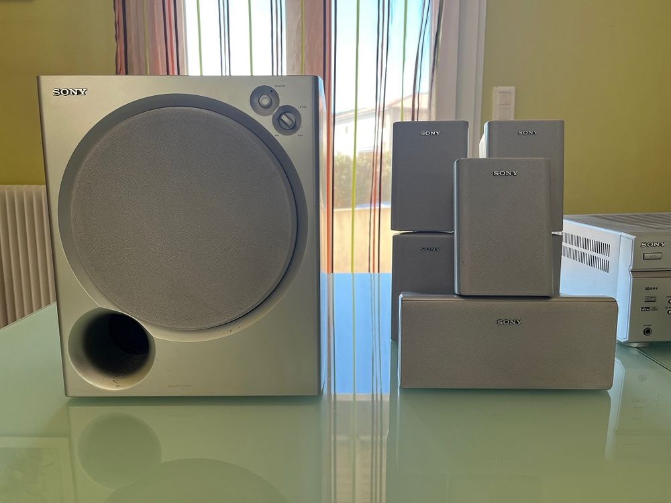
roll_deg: -0.2
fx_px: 504
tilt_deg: -10.0
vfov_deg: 53.1
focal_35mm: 26
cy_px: 252
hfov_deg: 67.3
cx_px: 336
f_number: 1.6
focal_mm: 5.1
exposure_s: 1/121
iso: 80
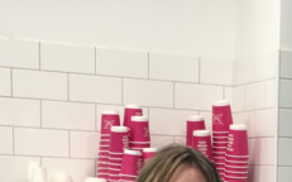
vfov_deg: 9.2
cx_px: 325
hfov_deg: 15.3
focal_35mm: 133
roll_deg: -2.3
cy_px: 361
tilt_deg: -8.9
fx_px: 1058
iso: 32
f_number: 2.2
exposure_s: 1/50
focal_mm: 4.15
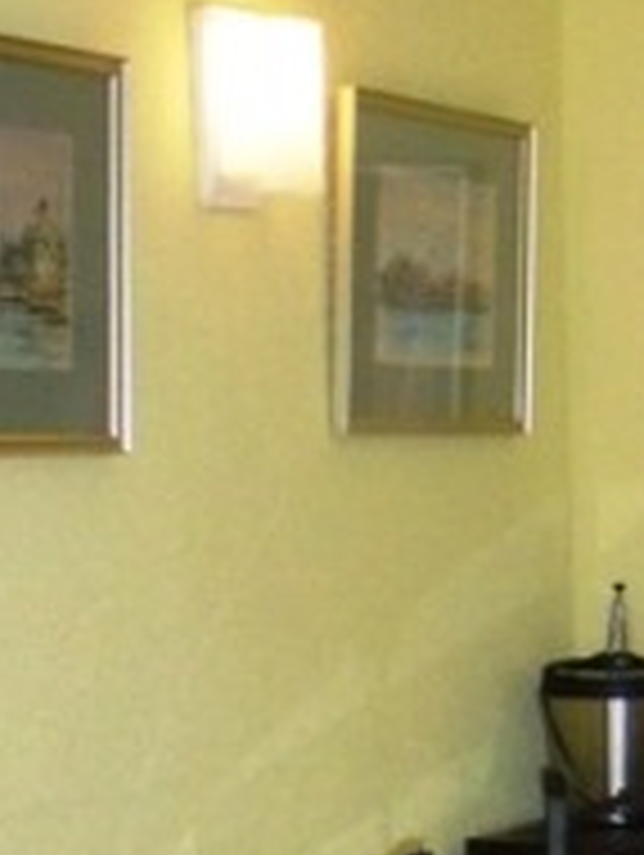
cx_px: 707
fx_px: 3168
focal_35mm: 128
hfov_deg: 11.4
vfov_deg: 15.2
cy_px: 747
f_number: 3.5
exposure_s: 1/500
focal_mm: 6.3
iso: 500
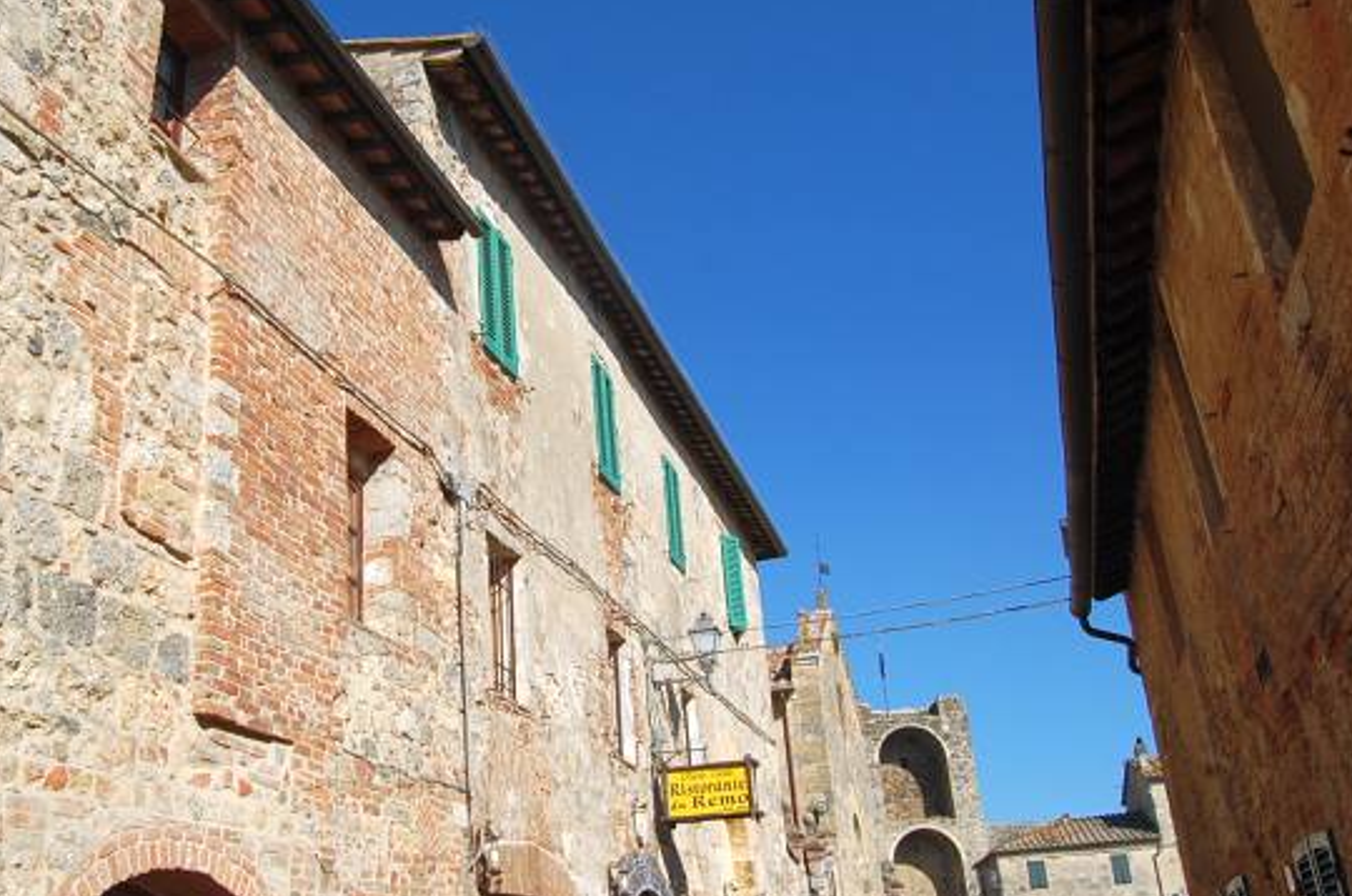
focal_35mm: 33
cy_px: 420
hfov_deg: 56.8
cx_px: 536
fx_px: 1237
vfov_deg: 39.8
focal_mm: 18
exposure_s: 1/320
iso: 200
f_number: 10
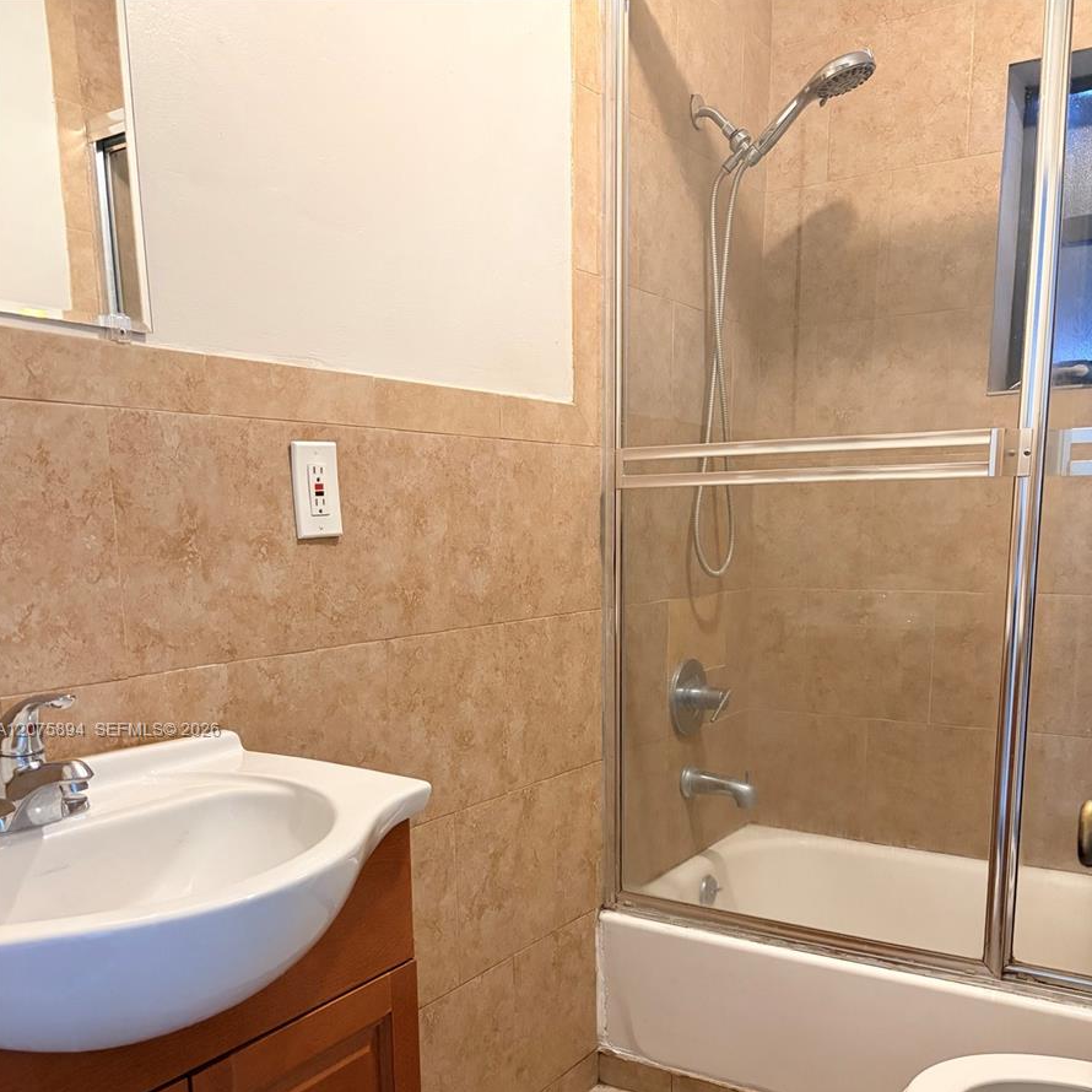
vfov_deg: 51.5
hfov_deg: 52.5
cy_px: 731
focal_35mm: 31
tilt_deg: -11.3
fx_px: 1106
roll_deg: +0.9
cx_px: 545
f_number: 1.6
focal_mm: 5.96
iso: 500
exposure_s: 1/60
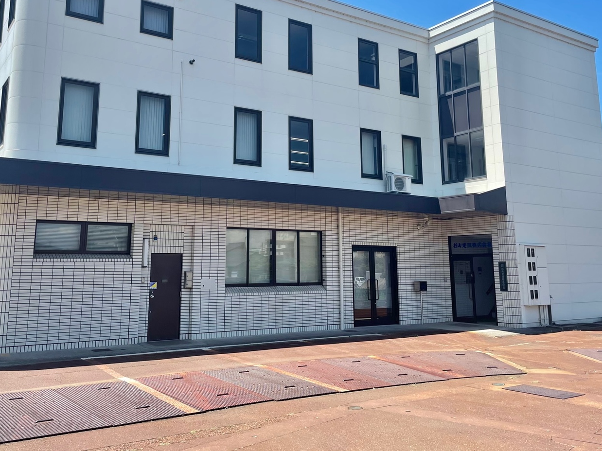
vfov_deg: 41.4
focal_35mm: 34
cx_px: 283
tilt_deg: +11.1
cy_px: 166
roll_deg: +0.0
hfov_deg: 53.9
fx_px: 591
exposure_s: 1/2564
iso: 32
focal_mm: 4.2
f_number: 1.6
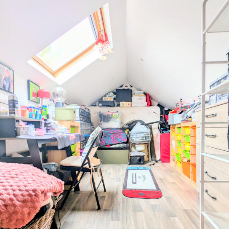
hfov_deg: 74.7
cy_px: 135
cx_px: 122
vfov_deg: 74.2
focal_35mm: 20
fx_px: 150
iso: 49
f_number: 1.95
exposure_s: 1/66.1
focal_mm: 2.23
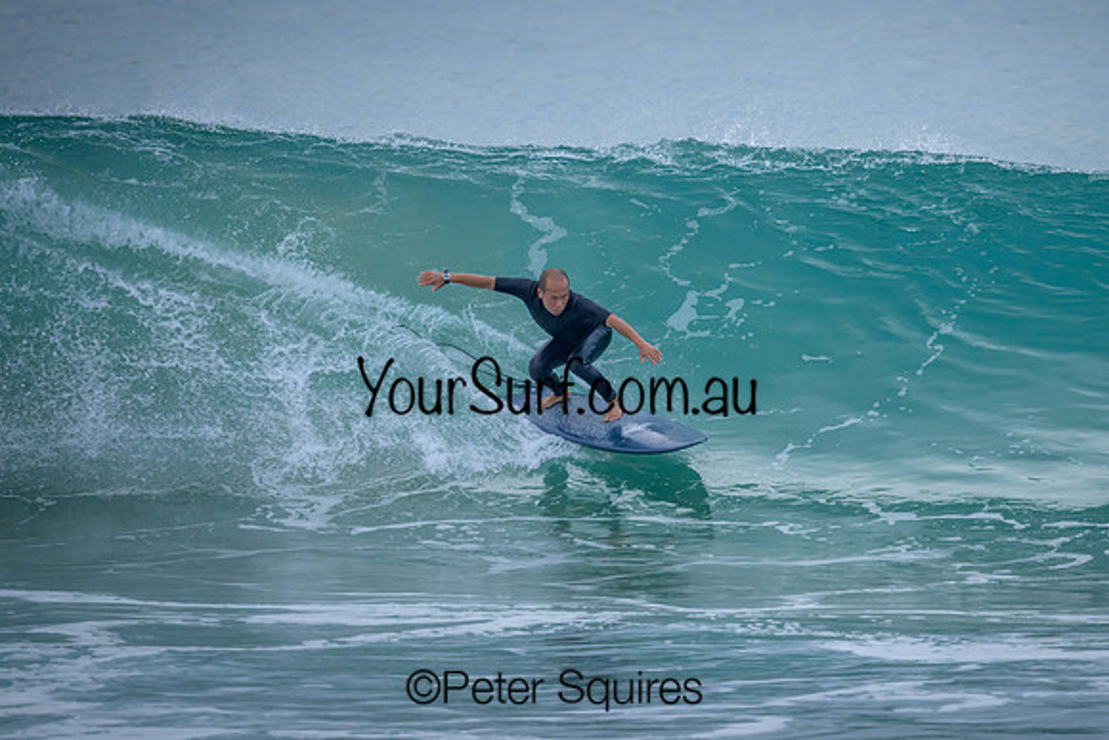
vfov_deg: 1.4
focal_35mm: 982
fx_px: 30263
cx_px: 681
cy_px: 286
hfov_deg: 2.1
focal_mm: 800
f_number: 6.3
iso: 1100
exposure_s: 1/2000
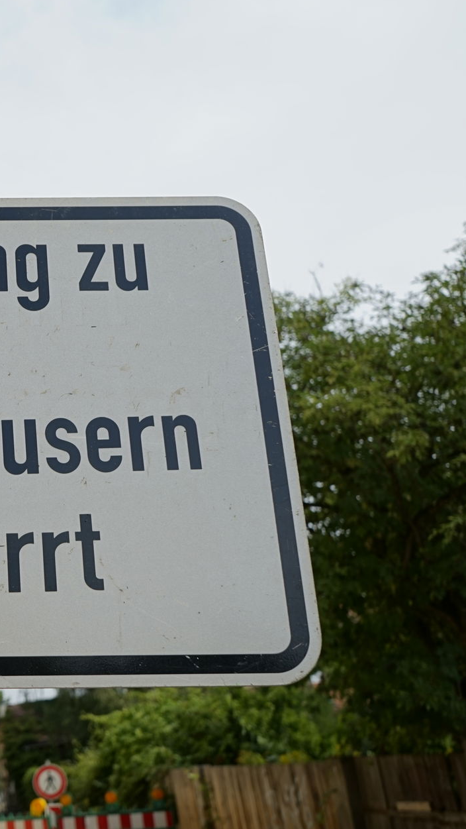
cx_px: -56
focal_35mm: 45
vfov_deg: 45.5
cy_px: 415
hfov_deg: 24.6
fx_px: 988
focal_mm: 28
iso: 50
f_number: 6.3
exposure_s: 1/200
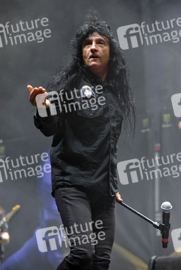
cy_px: 135
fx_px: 678
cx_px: 90
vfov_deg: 22.6
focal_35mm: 90
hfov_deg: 15.2
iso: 1600
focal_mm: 90
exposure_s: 1/160
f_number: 3.2
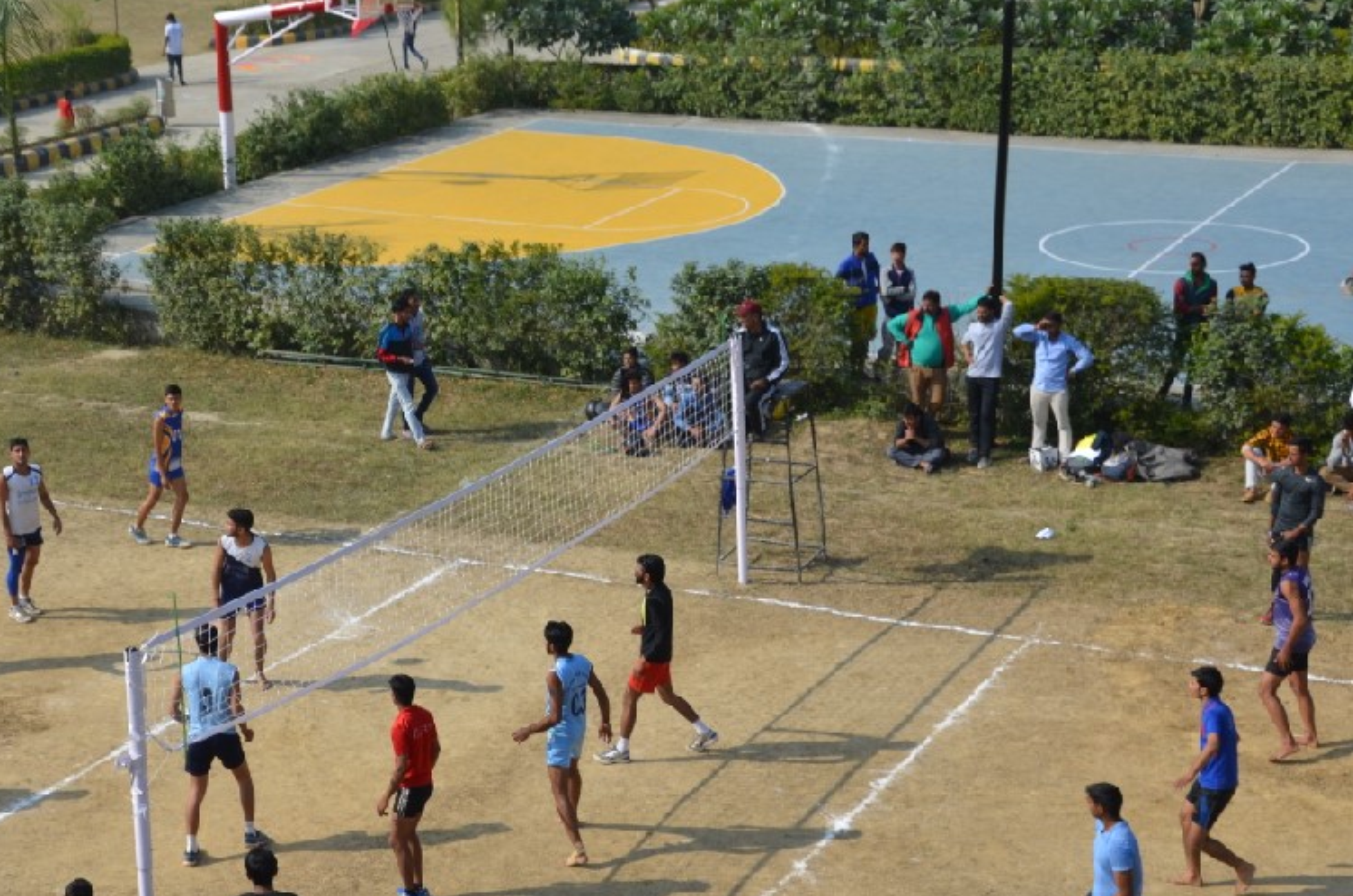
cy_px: 582
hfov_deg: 28.8
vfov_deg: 19.3
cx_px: 513
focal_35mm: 70
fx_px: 2625
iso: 160
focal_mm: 34
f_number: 9
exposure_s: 1/320
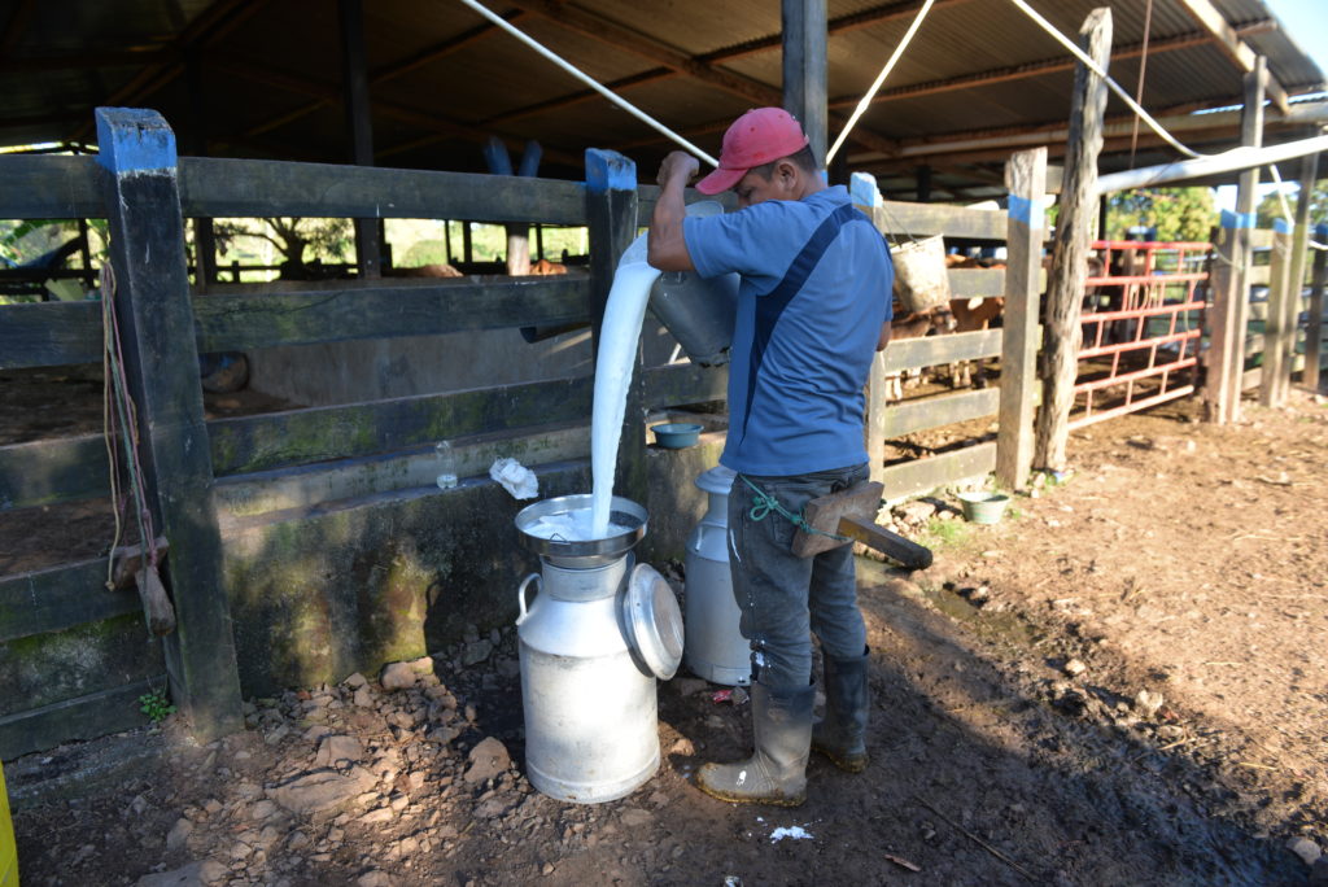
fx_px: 886
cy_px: 444
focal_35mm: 24
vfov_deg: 53.2
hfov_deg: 73.7
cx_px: 664
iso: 200
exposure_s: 1/250
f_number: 4
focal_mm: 24
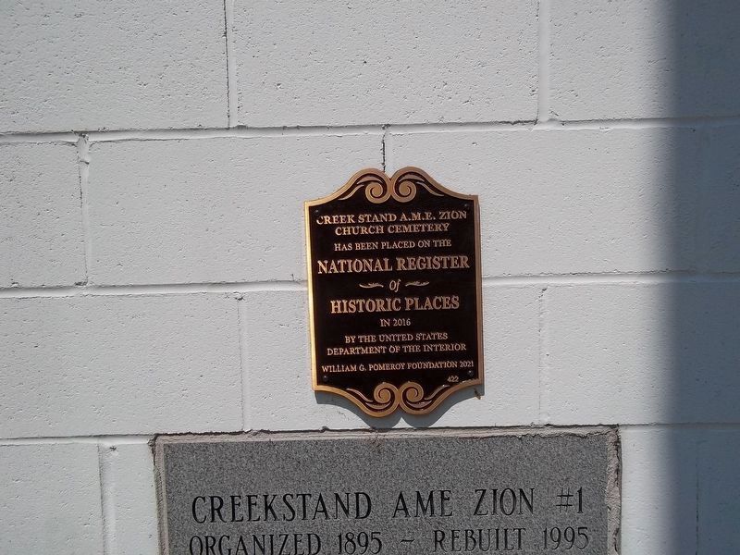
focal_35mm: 32
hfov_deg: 56.8
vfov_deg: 44.2
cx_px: 370
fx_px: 684
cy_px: 278
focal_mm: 5.7
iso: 80
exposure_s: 1/1401
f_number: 5.5
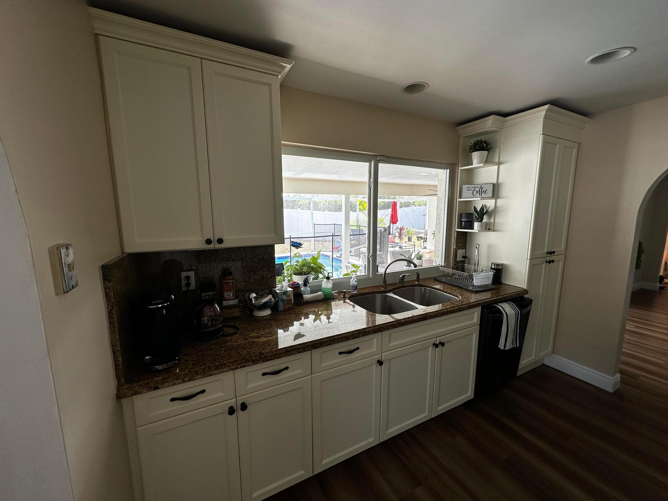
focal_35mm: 14
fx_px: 270
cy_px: 250
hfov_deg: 102.1
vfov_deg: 85.7
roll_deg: +0.5
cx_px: 334
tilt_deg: -8.6
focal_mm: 2.22
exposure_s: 1/99
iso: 40
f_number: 2.2
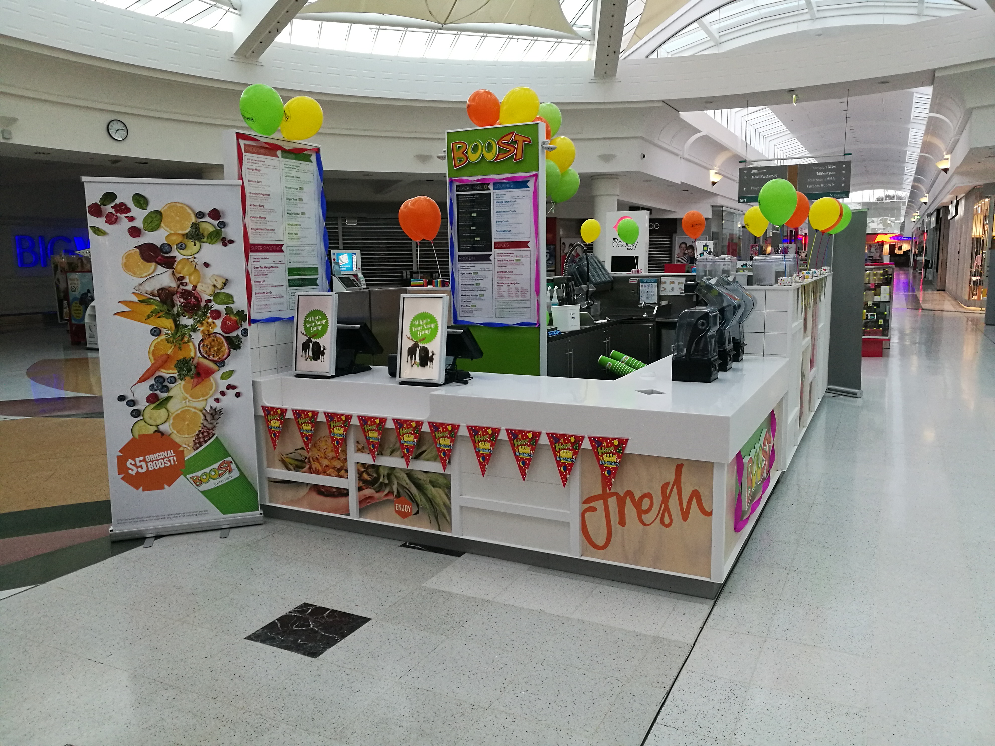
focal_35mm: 27
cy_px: 373
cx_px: 498
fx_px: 776
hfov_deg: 65.3
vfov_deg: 51.4
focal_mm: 4.5
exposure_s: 1/50
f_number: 2.2
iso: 200
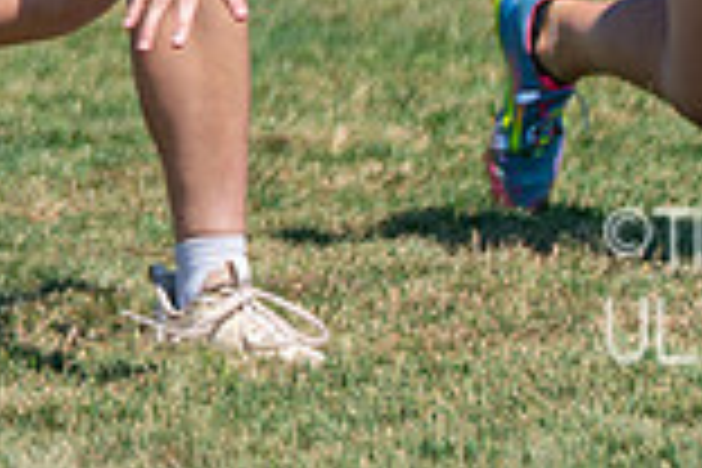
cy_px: -338
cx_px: 90
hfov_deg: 3.1
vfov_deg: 2.0
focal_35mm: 674
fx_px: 13142
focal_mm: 135
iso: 200
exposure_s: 1/4000
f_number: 2.8
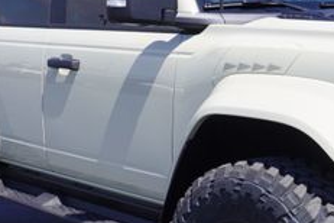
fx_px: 811
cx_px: 249
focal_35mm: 87
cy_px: 178
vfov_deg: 15.5
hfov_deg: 23.1
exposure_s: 1/125
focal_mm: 21
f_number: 9
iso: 100
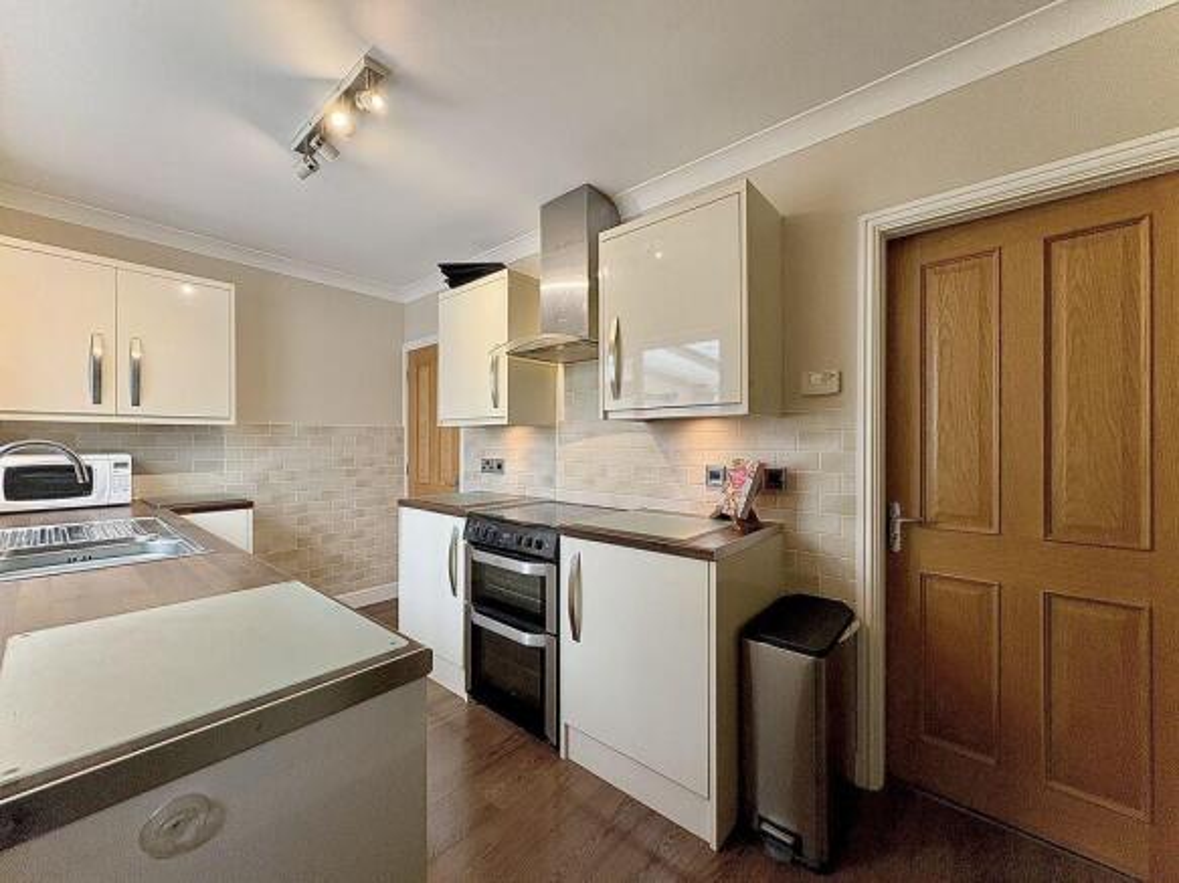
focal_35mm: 14
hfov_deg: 102.1
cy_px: 442
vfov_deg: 85.7
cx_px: 590
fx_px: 477
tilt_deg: +0.3
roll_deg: +0.2
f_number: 2.2
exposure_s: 1/50
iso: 160
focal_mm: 2.22
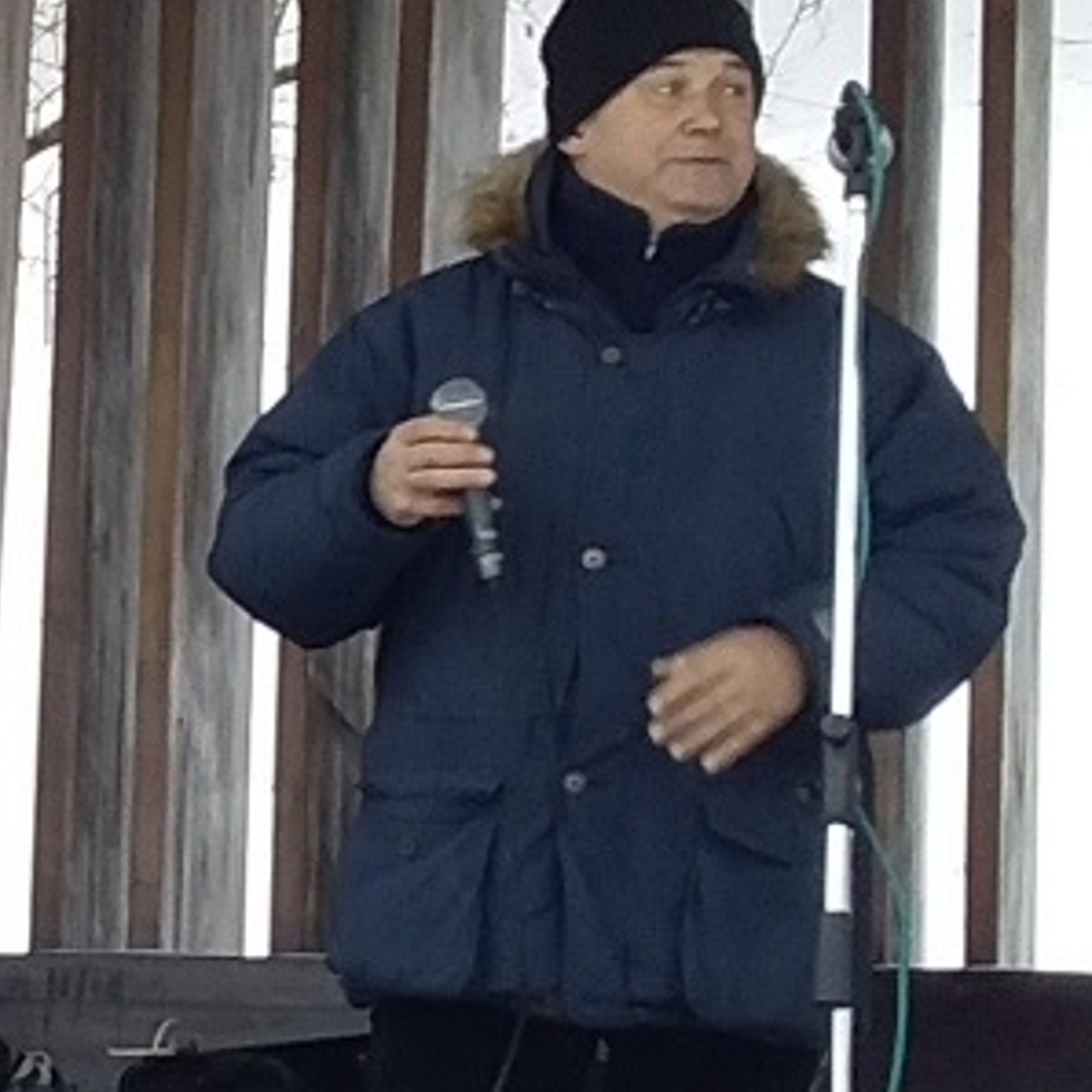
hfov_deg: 17.8
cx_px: -121
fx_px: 3355
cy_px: 770
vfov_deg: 18.4
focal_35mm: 94
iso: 40
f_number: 2.2
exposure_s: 1/132
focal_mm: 3.3
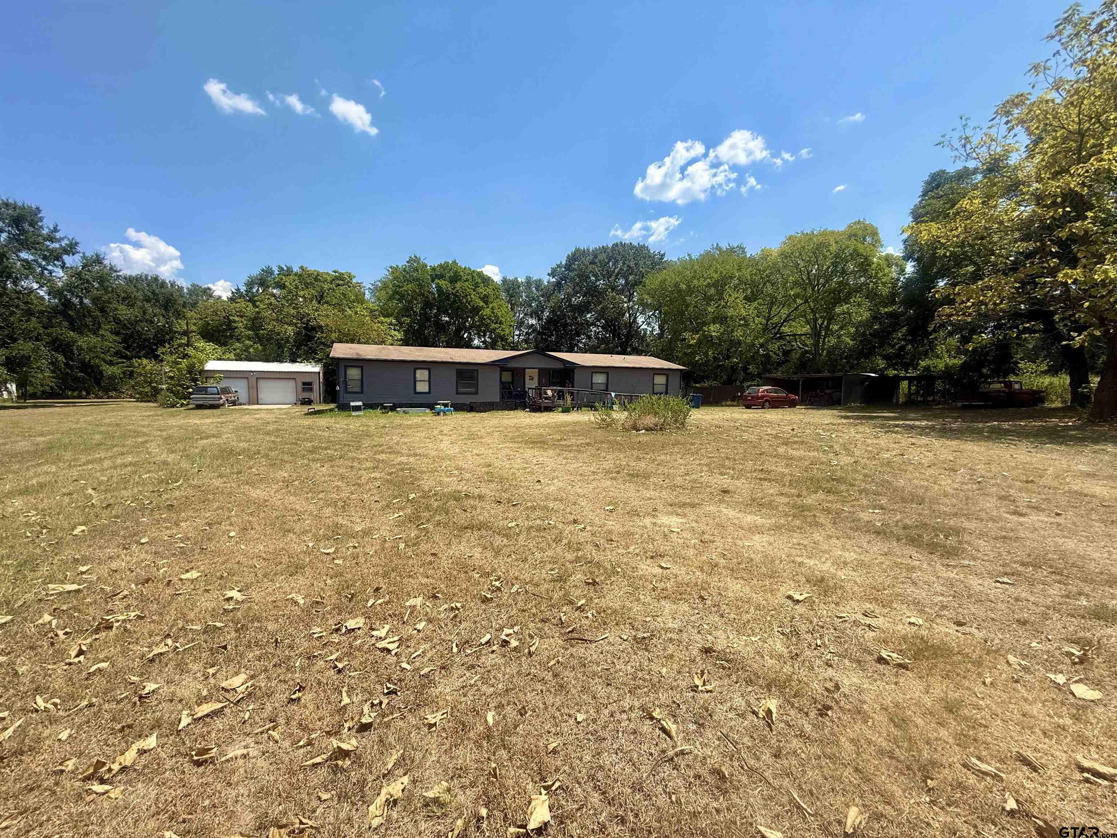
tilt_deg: -5.0
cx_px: 558
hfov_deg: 102.1
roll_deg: -1.1
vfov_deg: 85.7
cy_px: 419
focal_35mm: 14
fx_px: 452
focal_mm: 2.22
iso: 50
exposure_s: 1/1656
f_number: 2.2
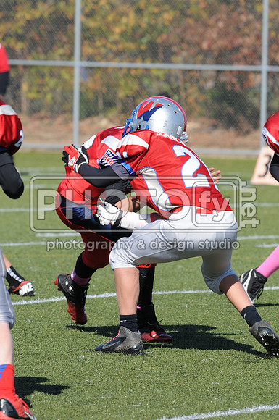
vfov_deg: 4.6
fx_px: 5247
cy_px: 210
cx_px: 140
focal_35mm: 450
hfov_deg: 3.0
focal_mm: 300
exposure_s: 1/500
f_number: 8
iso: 200
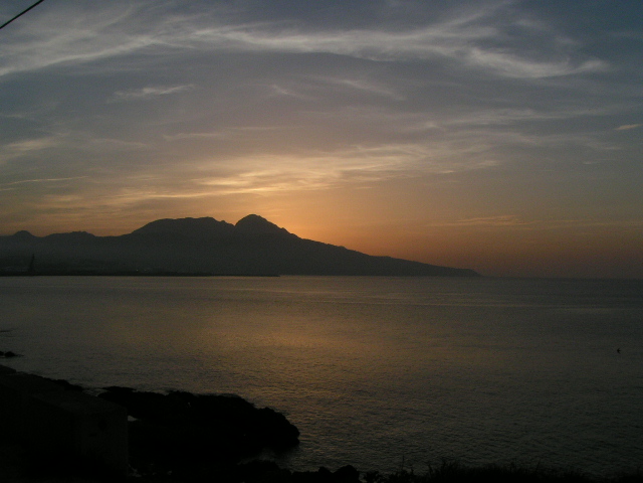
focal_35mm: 38
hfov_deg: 49.0
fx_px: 706
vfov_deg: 37.7
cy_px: 242
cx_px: 322
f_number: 8
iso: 100
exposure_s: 1/400
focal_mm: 5.8
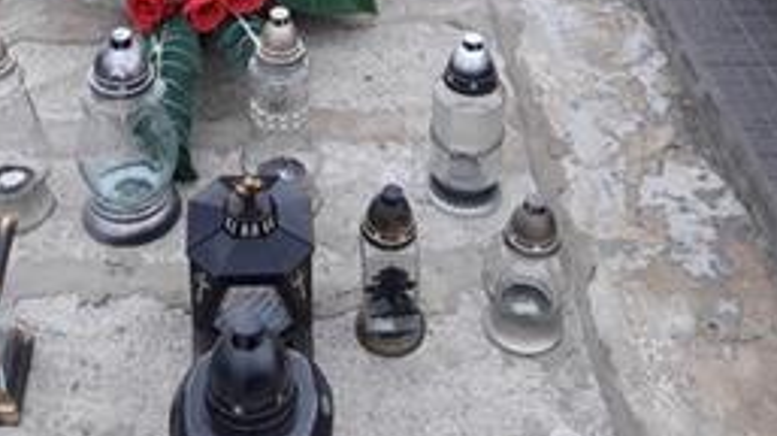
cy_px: -145
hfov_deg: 36.3
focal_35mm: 57
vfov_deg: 19.3
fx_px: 1173
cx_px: 272
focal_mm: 3.7
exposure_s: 1/224
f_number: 1.9
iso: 40
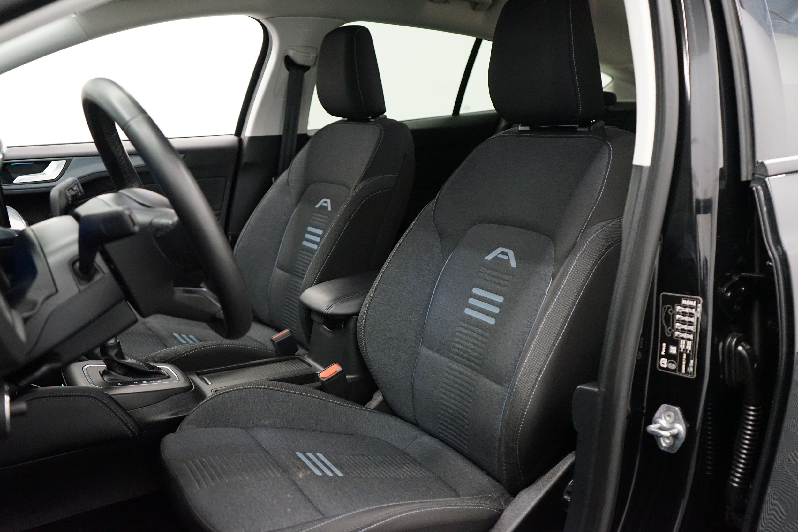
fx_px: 665
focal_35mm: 30
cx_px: 399
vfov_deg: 43.6
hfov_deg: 61.9
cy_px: 266
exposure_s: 1/160
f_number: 3.5
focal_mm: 30
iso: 6400
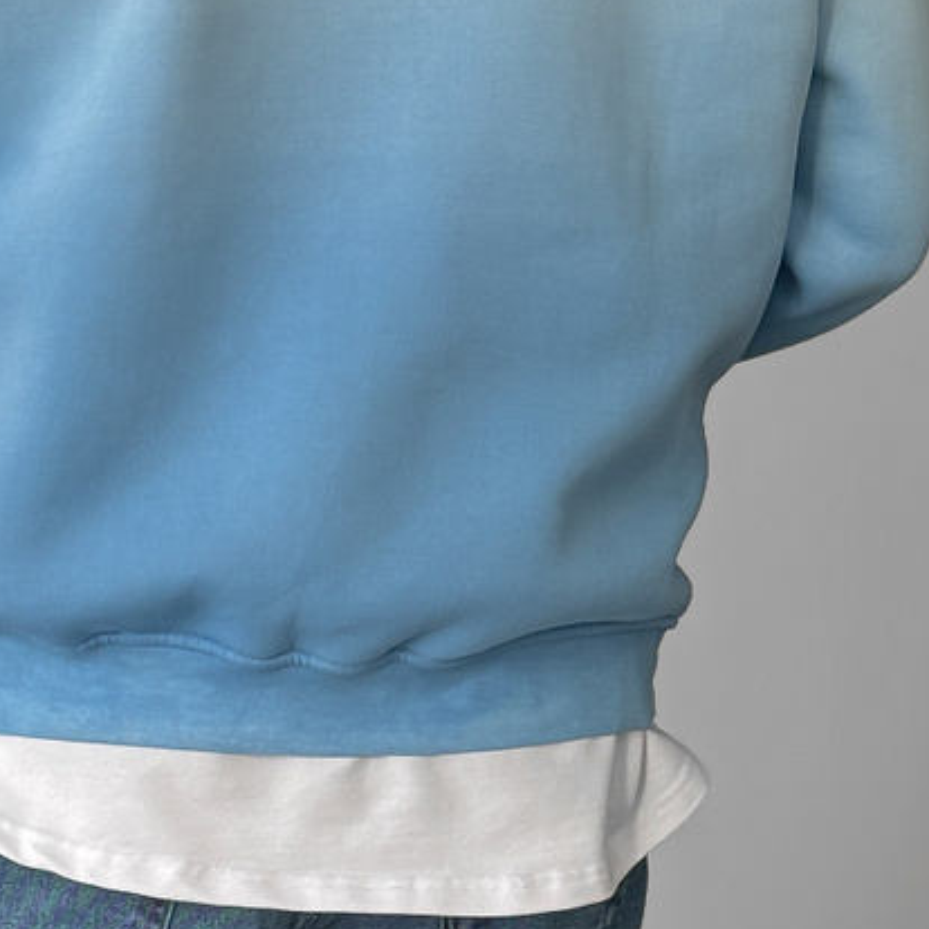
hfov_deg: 10.6
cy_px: 817
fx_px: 4980
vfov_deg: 10.6
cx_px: 162
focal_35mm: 164
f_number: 1.8
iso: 50
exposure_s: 1/200
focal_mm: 6.86
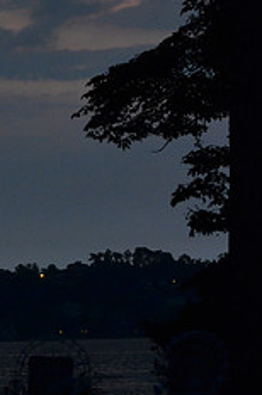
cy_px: 341
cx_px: -5
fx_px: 2869
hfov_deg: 5.2
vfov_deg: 7.9
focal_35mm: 262
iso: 1600
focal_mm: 70
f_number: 8
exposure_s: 1/25
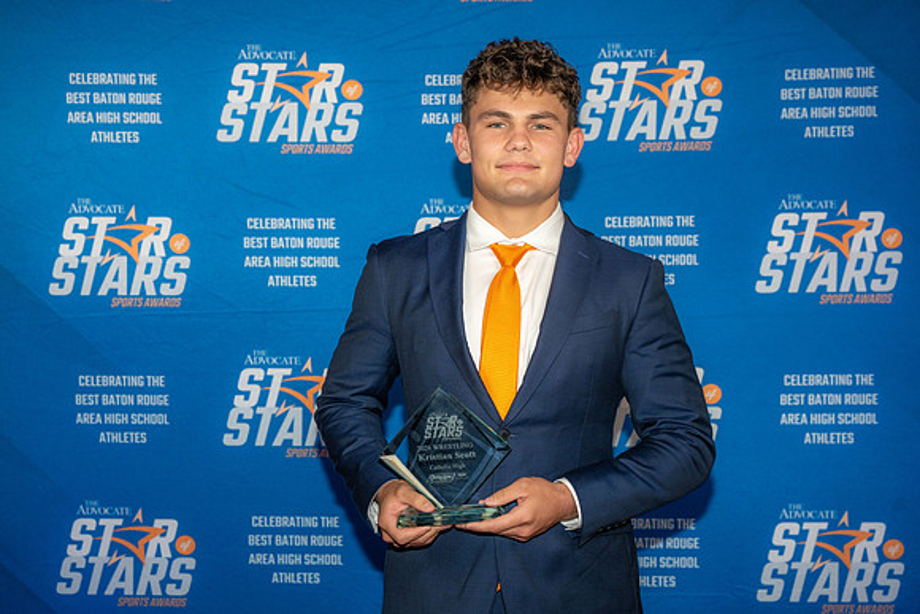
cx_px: 460
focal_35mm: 60
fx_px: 1534
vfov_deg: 22.6
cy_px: 307
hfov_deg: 33.4
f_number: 5.6
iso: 320
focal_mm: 60
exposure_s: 1/100
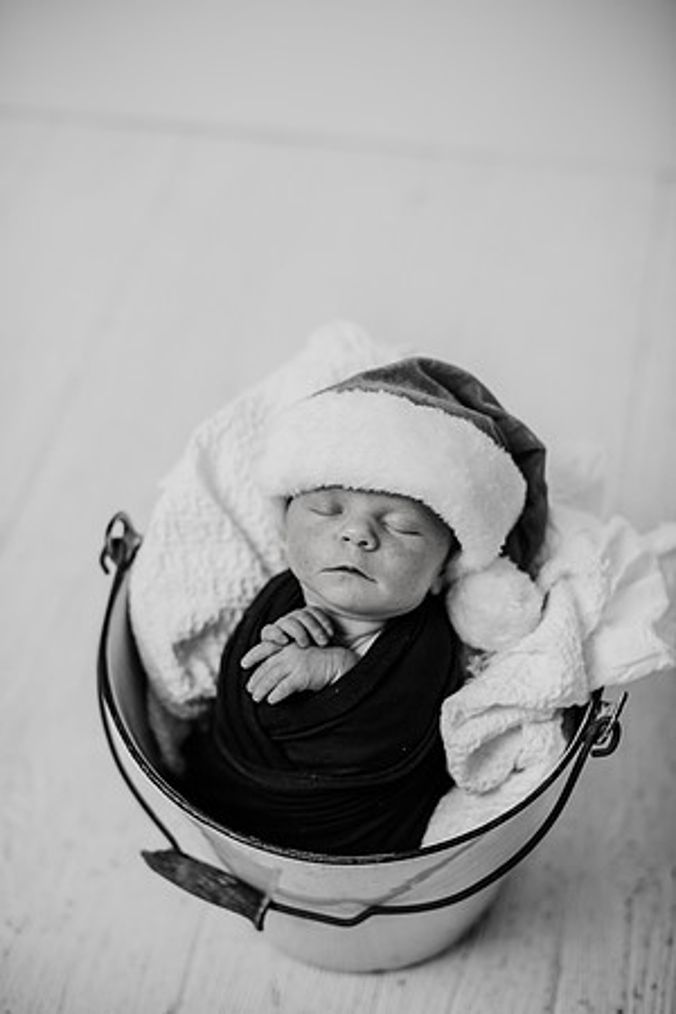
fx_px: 1408
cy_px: 507
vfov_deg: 39.6
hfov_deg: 27.0
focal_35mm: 50
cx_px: 338
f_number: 2.2
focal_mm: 50
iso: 100
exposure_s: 1/200
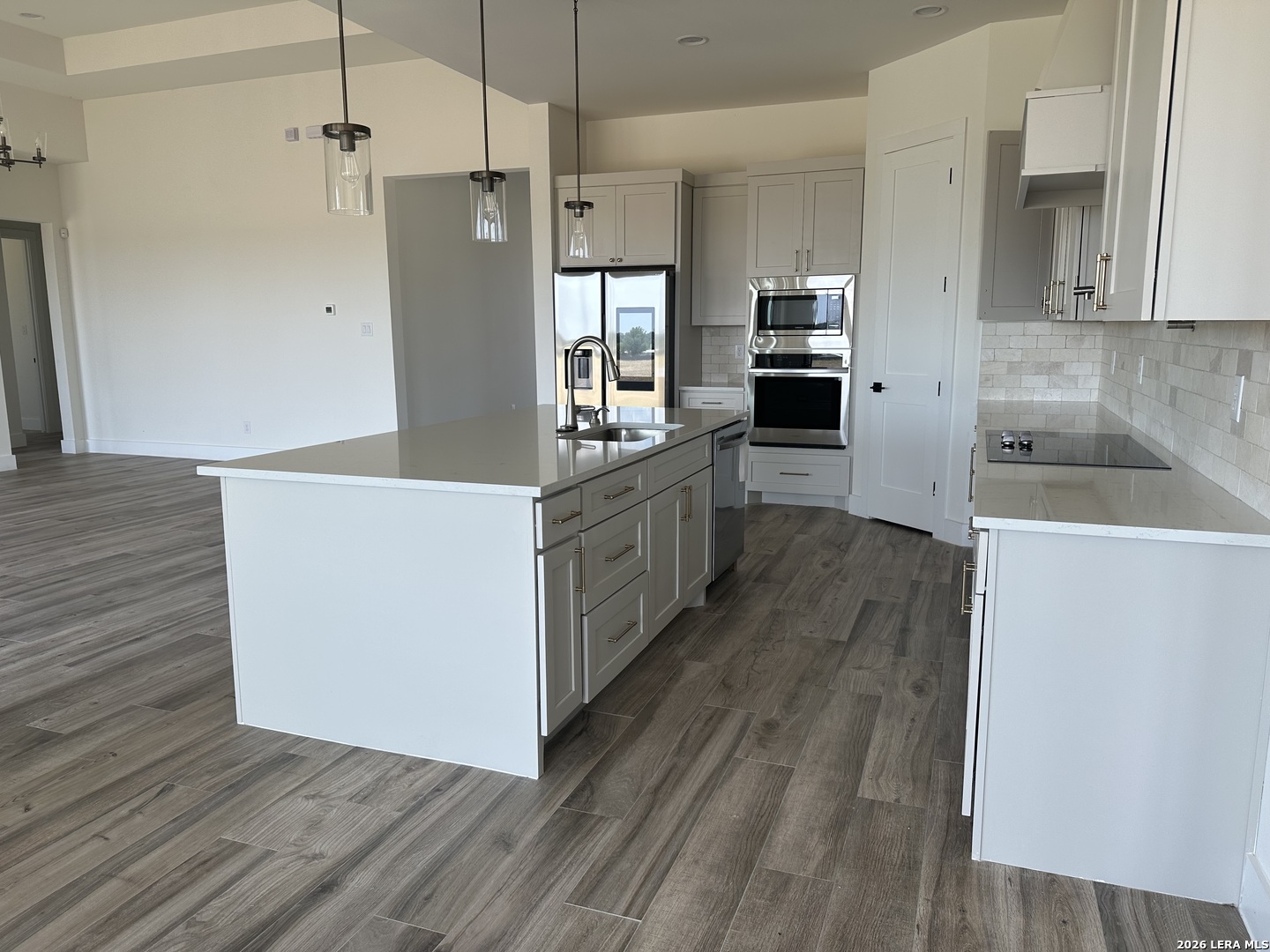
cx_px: 635
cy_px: 476
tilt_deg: -9.9
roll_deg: +0.3
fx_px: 881
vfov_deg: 56.8
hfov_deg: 71.6
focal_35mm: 24
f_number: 1.78
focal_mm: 6.86
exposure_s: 1/291
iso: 80
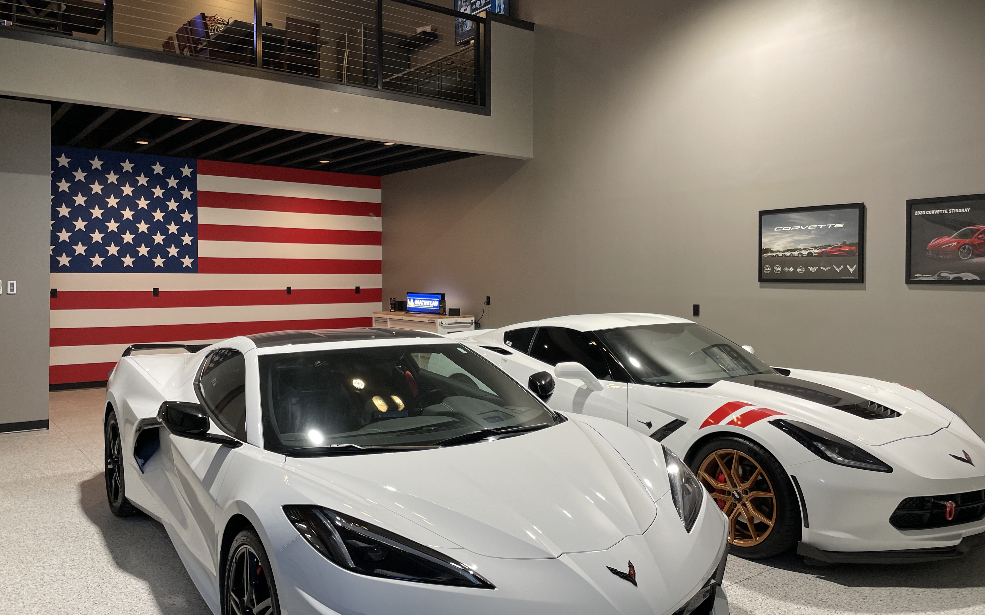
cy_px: 298
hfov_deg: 66.5
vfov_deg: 44.5
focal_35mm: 28
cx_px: 494
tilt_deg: -0.2
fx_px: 752
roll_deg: -0.6
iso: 64
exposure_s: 1/60
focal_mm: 4.2
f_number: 1.6
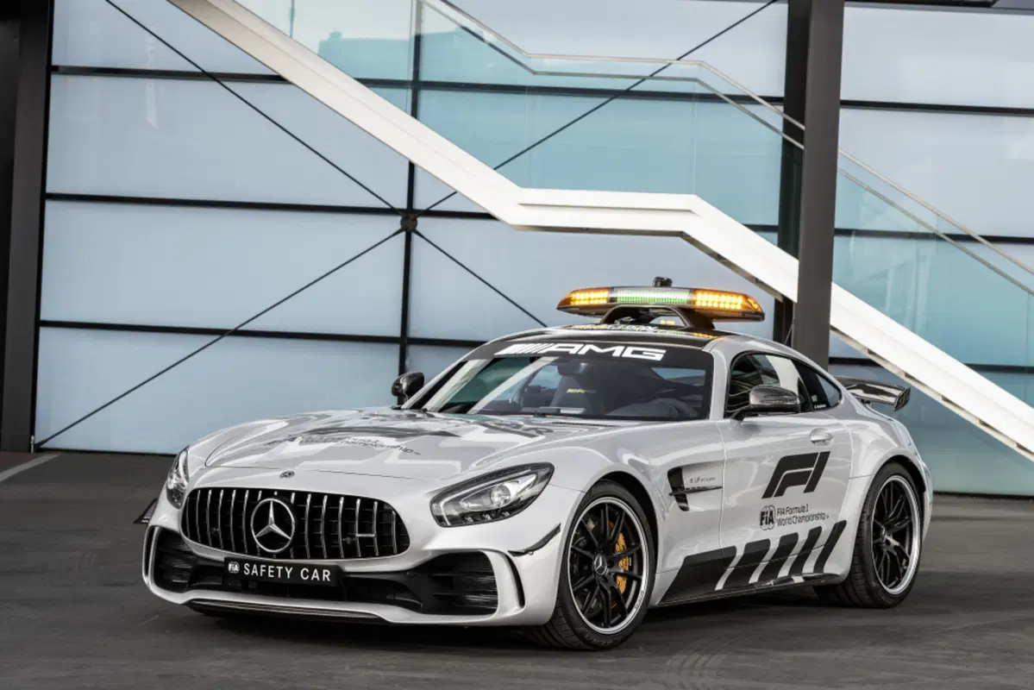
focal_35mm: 100
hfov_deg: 20.4
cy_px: 345
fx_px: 2873
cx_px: 517
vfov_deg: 13.7
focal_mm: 100
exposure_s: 1/30
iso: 31
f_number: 8
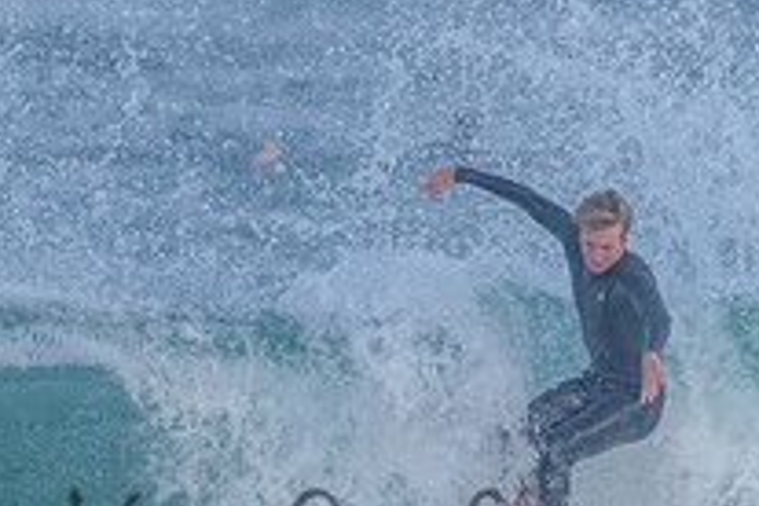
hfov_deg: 1.2
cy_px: 361
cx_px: 329
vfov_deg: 0.8
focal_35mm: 1716
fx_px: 36176
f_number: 5.6
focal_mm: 500
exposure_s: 1/2000
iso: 500
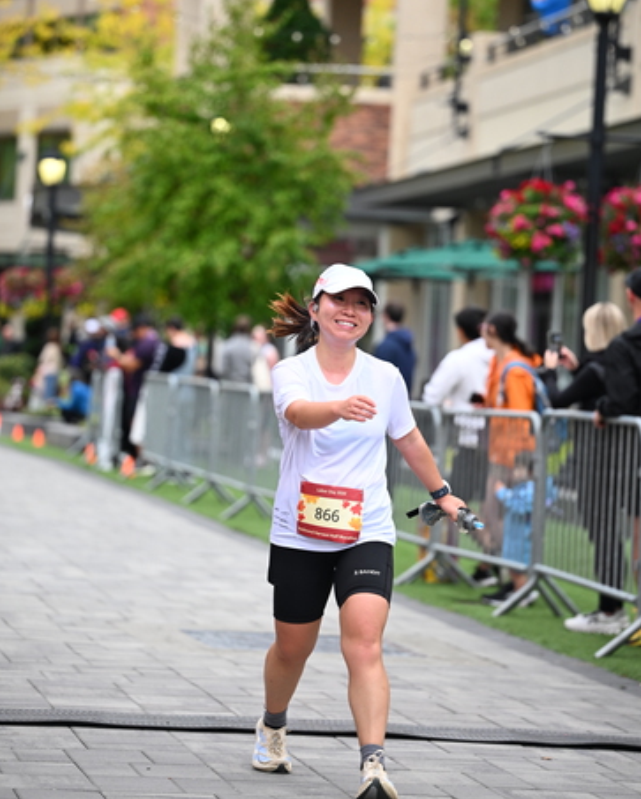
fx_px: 3103
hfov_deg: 11.8
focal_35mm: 131
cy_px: 351
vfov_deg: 14.7
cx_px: 322
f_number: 2.8
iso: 640
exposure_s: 1/2000
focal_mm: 115
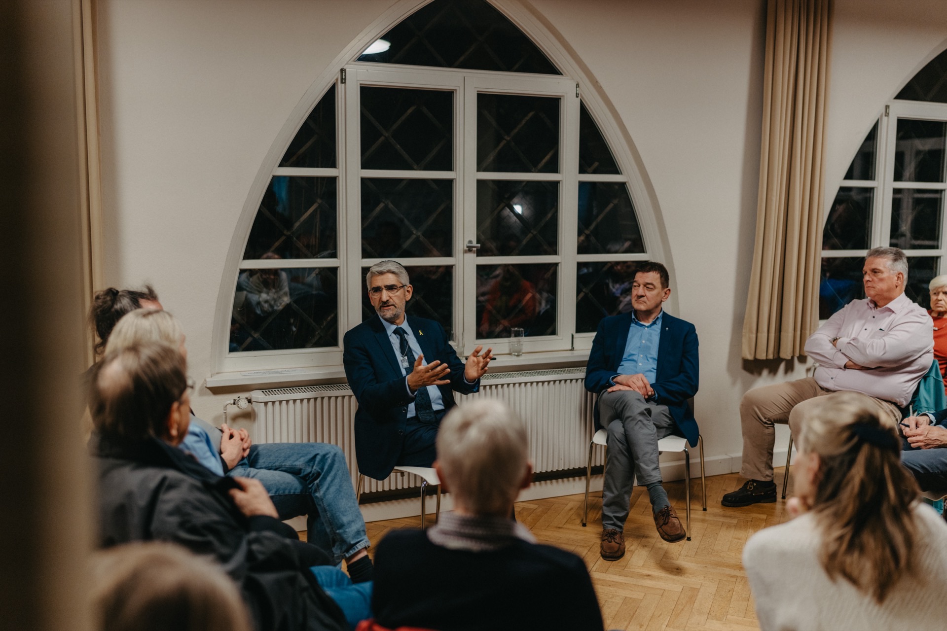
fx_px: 921
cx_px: 474
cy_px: 316
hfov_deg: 54.4
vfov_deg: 37.9
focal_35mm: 35
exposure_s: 1/200
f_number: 1.4
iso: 400
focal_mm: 35
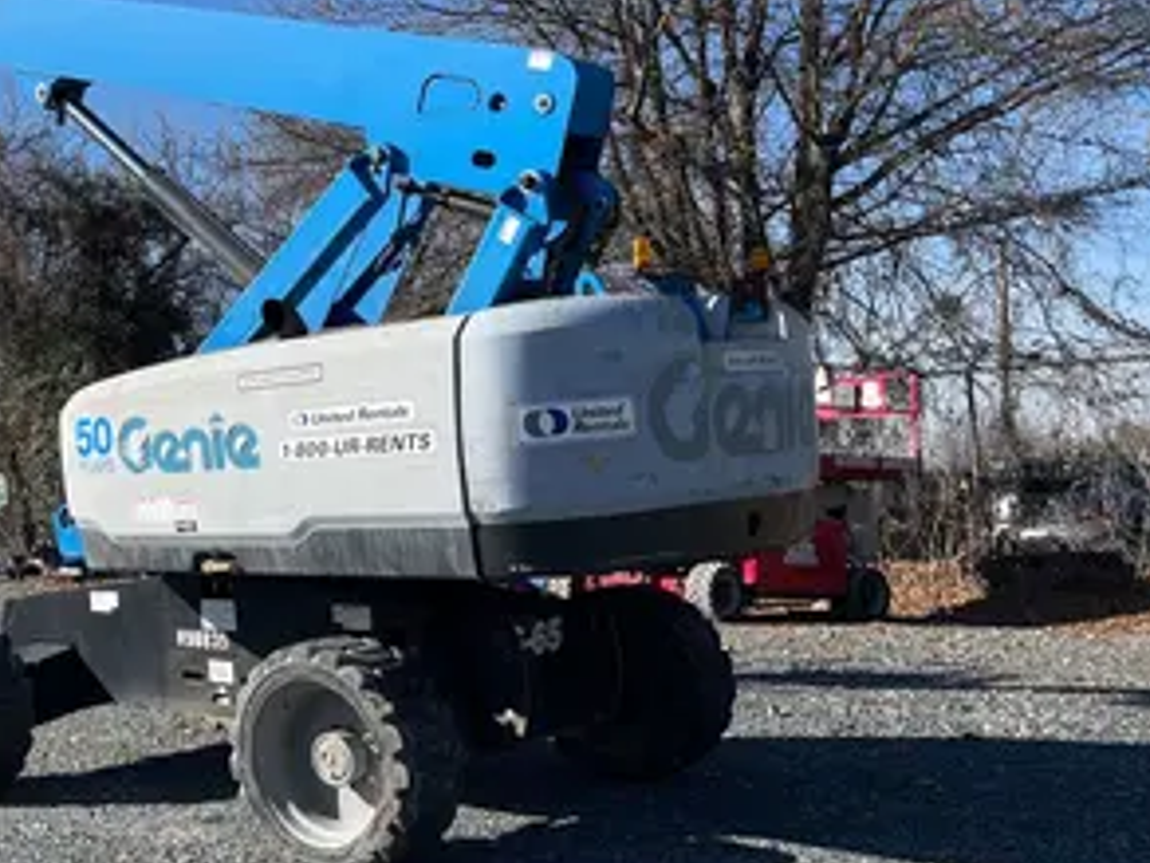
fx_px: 1628
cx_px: 87
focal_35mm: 49
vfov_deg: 29.7
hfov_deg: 36.2
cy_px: 420
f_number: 1.6
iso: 50
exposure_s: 1/2967
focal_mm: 5.1
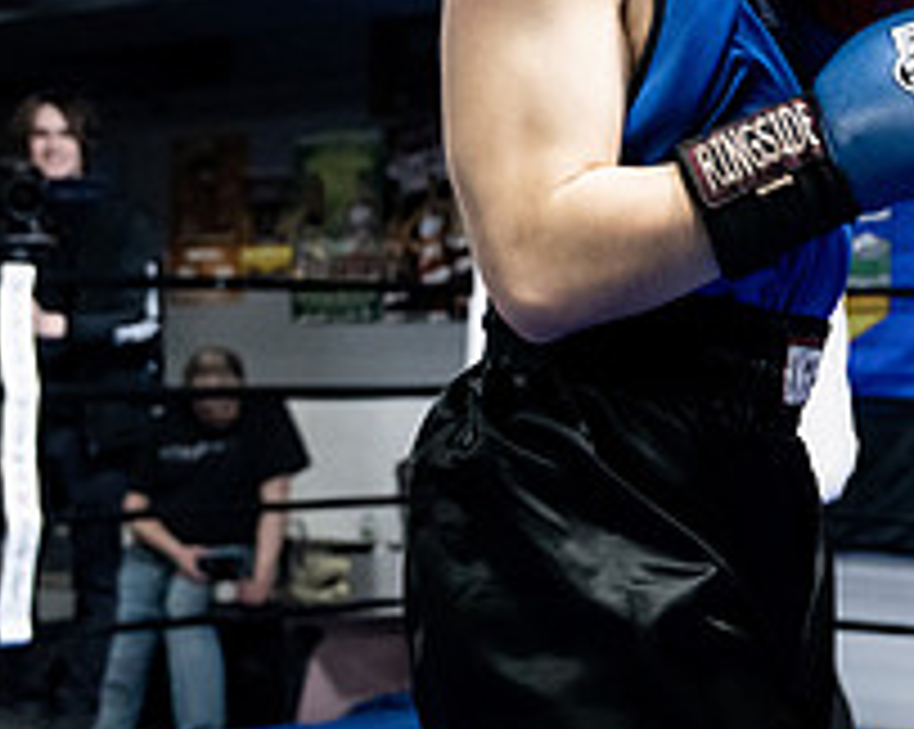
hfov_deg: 19.6
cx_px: 995
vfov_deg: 16.3
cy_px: 259
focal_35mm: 94
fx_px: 2540
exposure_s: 1/1000
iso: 8000
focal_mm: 35
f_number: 2.8
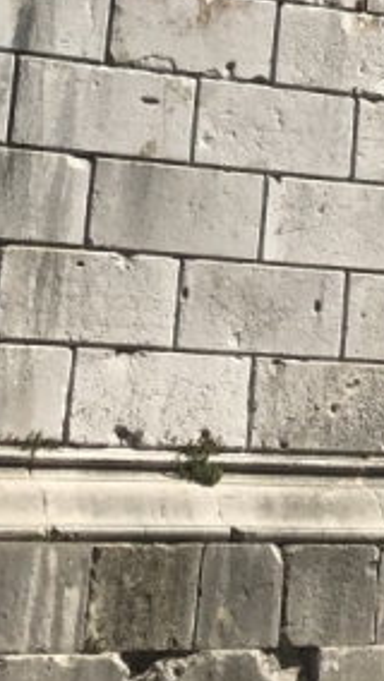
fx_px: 2332
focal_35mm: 129
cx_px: 842
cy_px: -360
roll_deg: -1.3
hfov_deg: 8.7
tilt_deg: +23.6
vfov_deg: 15.3
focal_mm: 3.99
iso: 20
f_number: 1.8
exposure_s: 1/3205
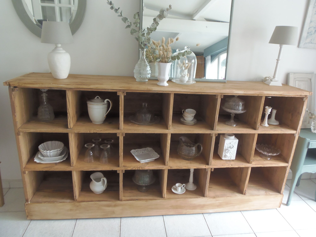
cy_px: 118
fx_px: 219
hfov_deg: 71.6
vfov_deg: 56.8
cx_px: 158
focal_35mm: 24
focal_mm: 4.3
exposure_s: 1/30
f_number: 2.9
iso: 125
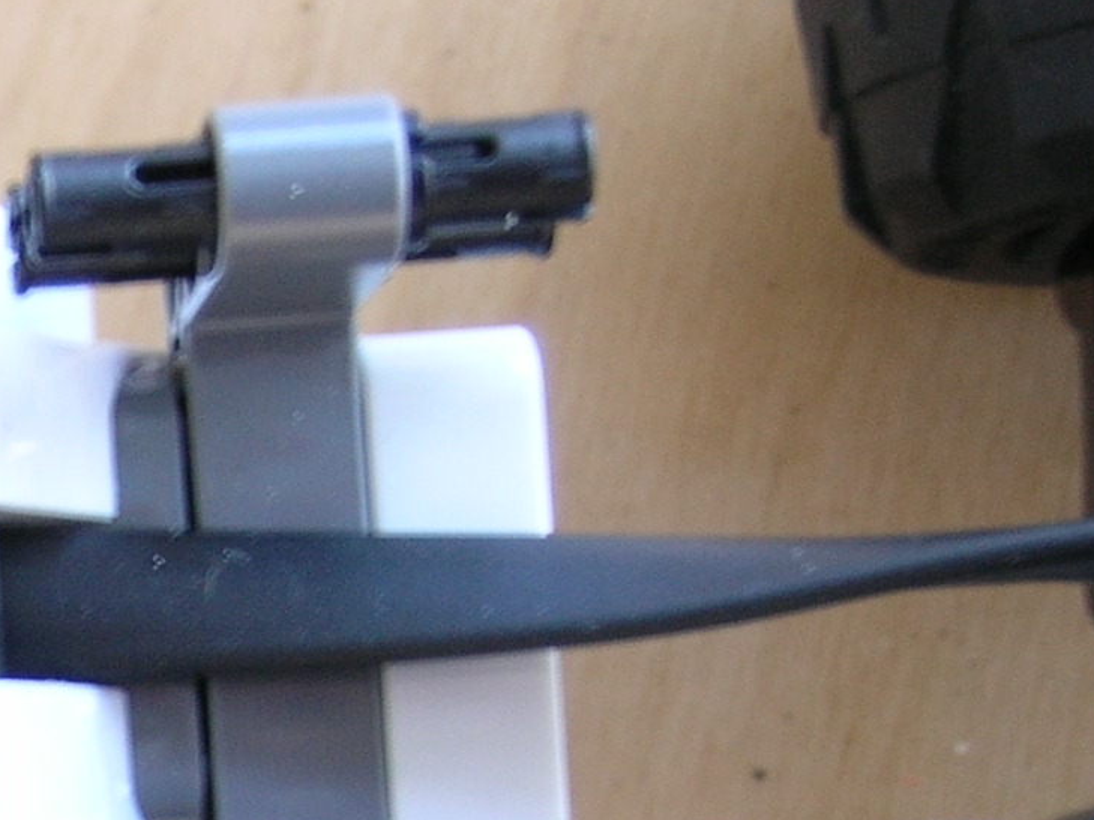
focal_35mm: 182
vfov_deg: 8.0
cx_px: -555
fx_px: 5749
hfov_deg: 10.5
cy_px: 1221
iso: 50
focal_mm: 9.6
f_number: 3.1
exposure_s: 1/4.4
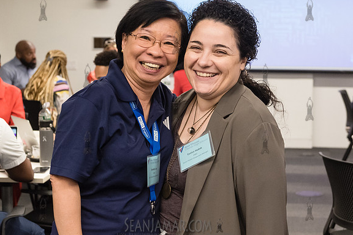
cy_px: 103
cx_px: 161
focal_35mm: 87
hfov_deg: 23.4
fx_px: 853
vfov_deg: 15.7
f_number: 4.5
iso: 2500
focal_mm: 48
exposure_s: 1/200
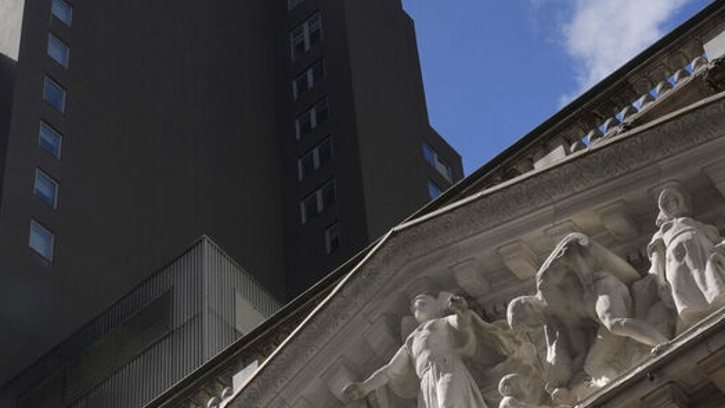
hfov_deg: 19.8
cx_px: 295
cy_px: 477
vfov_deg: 11.0
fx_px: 2077
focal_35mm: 108
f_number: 19
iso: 400
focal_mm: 45
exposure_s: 1/250
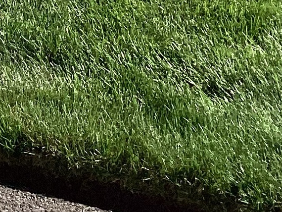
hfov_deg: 10.7
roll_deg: +0.7
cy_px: -179
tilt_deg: -17.0
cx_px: -312
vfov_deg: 8.5
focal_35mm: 167
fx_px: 1361
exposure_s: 1/1538
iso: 25
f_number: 2.4
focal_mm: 3.3
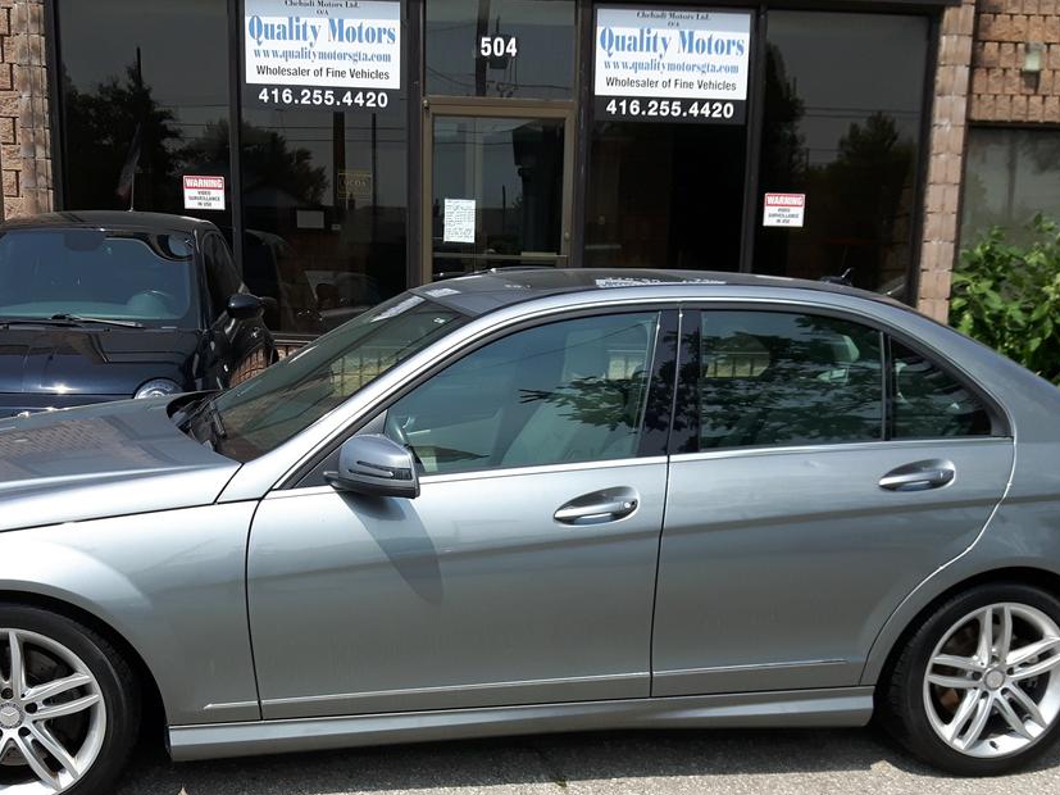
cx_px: 461
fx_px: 1470
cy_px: 594
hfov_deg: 39.6
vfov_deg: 29.8
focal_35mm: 48
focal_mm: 3.7
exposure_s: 1/1252
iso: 40
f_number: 1.9
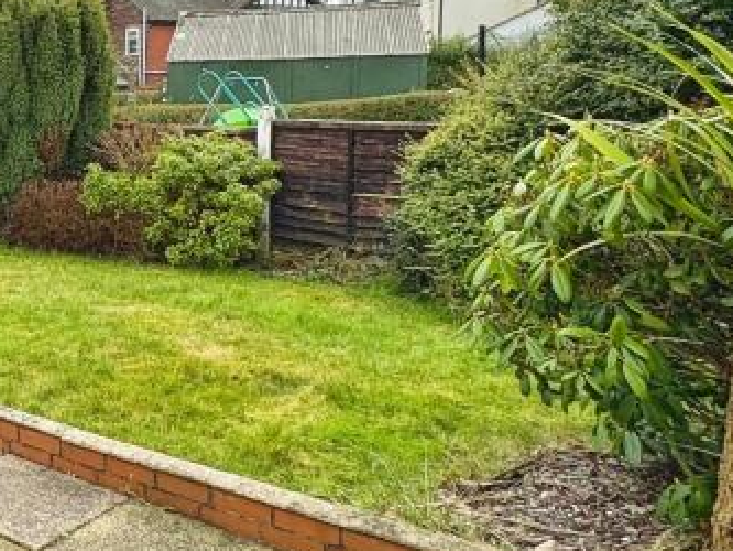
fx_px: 911
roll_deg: +0.3
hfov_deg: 33.8
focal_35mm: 43
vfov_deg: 33.1
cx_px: -183
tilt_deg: -2.7
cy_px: 156
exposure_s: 1/354
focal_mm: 2.22
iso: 50
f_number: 2.2
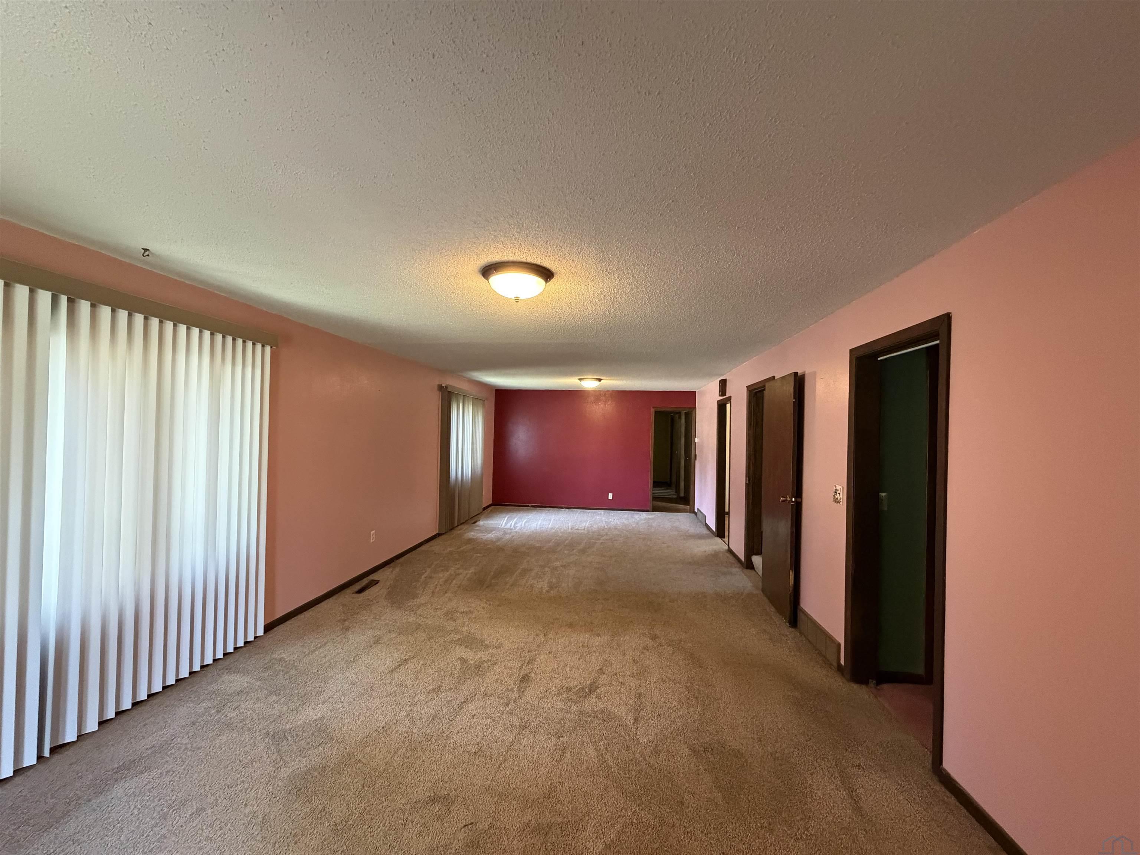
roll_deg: -0.5
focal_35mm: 14
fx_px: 461
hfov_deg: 102.1
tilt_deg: -0.3
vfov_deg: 85.7
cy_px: 428
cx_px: 570
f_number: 2.2
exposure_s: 1/60
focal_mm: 2.22
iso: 800
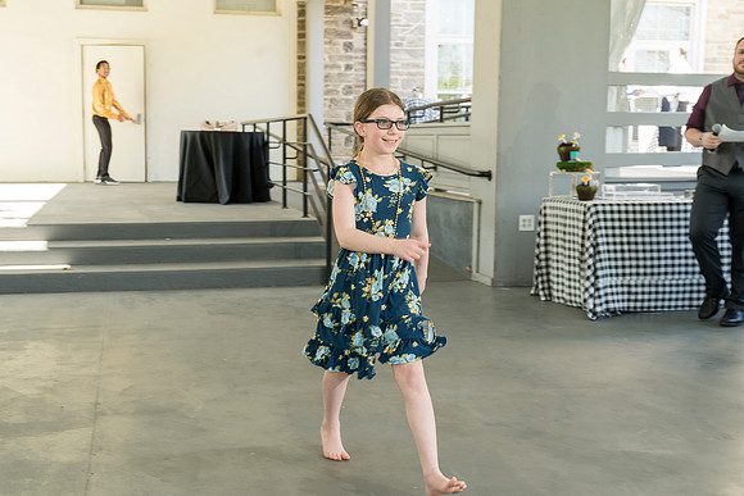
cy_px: 248
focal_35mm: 47
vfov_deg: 28.7
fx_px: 972
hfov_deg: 41.9
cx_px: 372
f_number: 6.3
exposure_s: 1/160
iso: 1250
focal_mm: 47
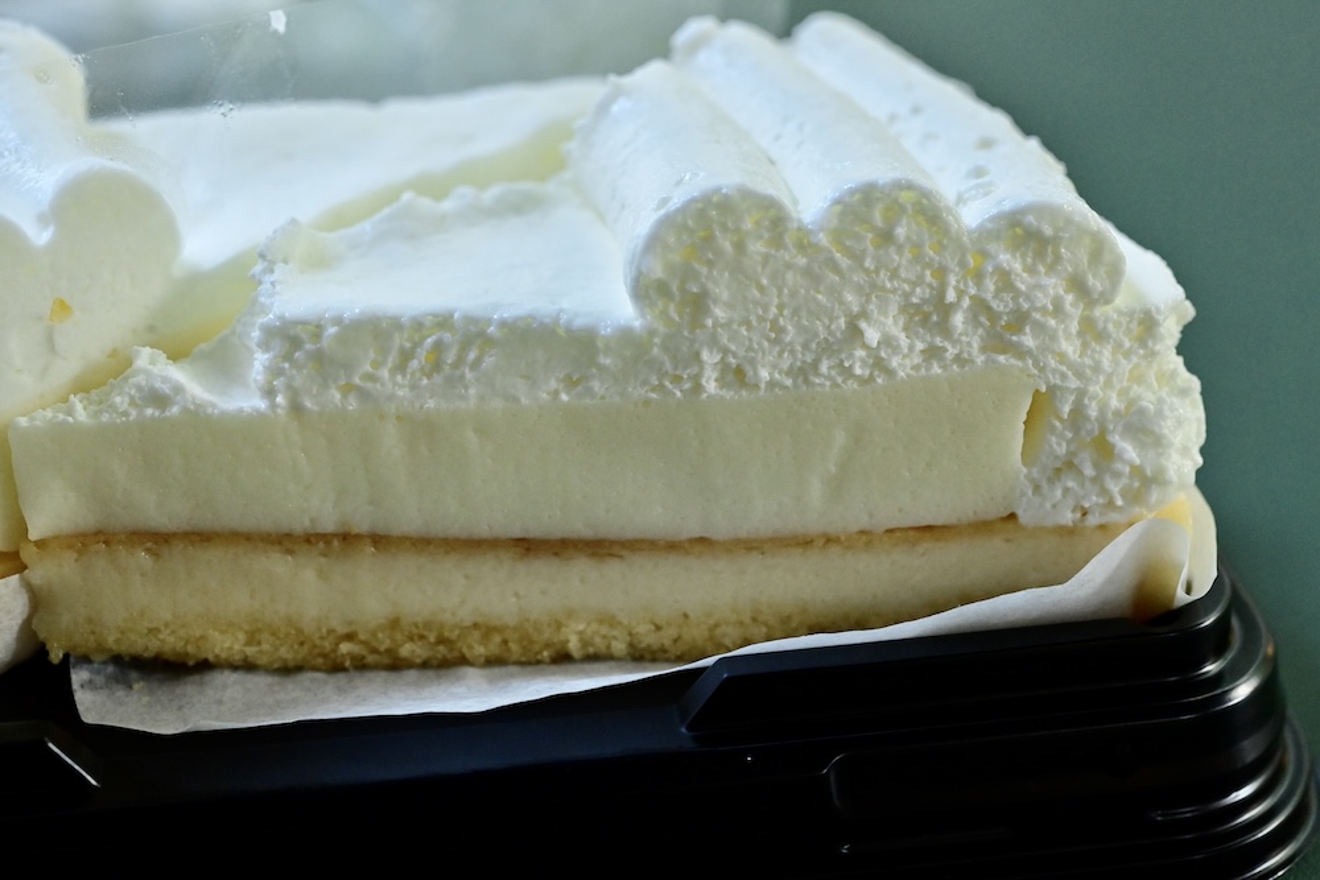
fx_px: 2200
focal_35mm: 60
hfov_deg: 33.4
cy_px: 440
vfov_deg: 22.6
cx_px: 660
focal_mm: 60
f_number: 7.1
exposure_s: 1/160
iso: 6400
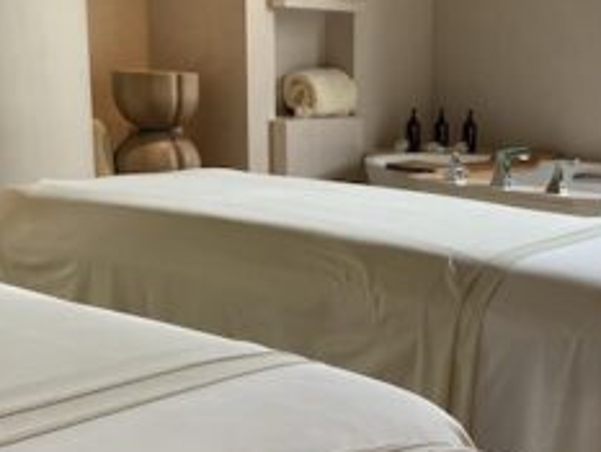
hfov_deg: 28.2
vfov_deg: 21.5
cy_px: 408
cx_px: 500
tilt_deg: -17.2
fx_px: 1164
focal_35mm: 67
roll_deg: -3.1
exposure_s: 1/100
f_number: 1.8
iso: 40
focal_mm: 4.25
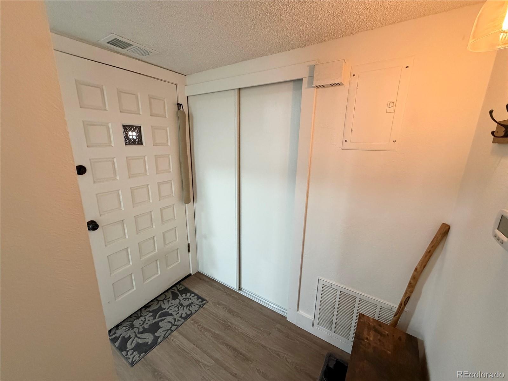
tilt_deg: -14.1
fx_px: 205
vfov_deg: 85.7
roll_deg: -1.0
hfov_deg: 102.1
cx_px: 254
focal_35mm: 14
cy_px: 190
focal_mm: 2.22
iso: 640
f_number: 2.2
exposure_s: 1/60
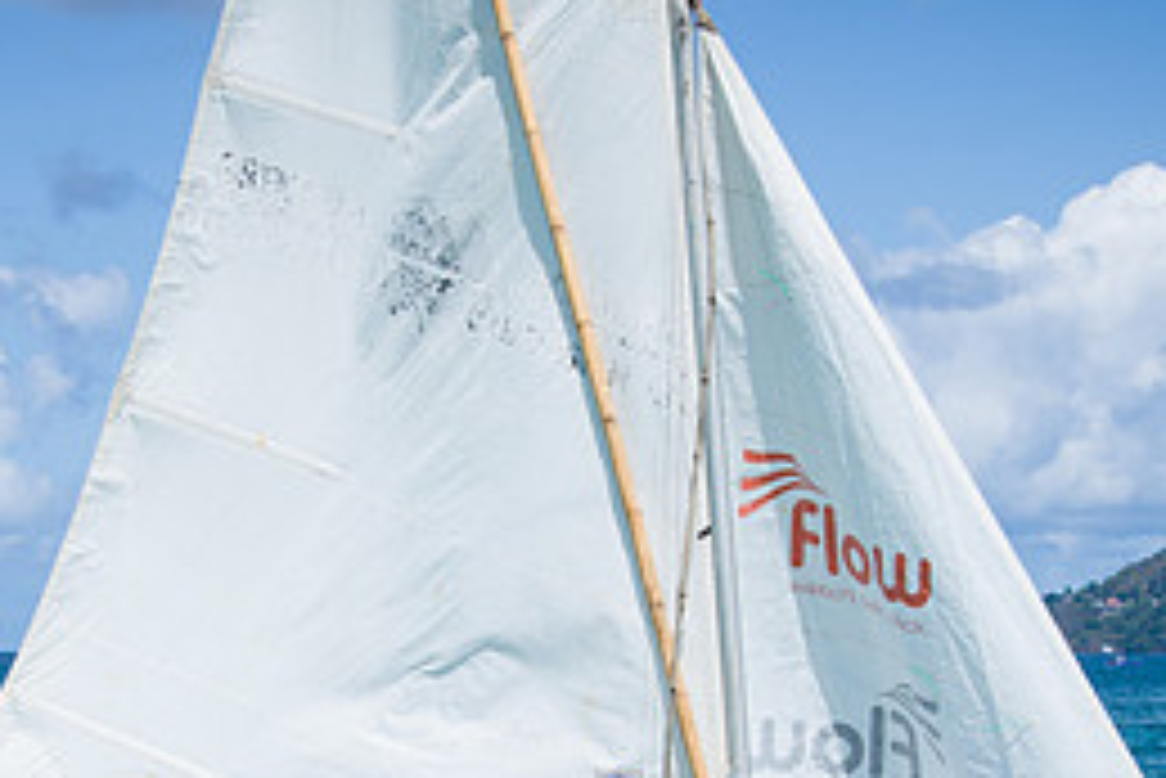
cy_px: 789
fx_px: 4828
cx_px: 473
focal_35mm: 149
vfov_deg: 9.2
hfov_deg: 13.8
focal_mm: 62
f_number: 8
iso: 64
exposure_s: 1/320
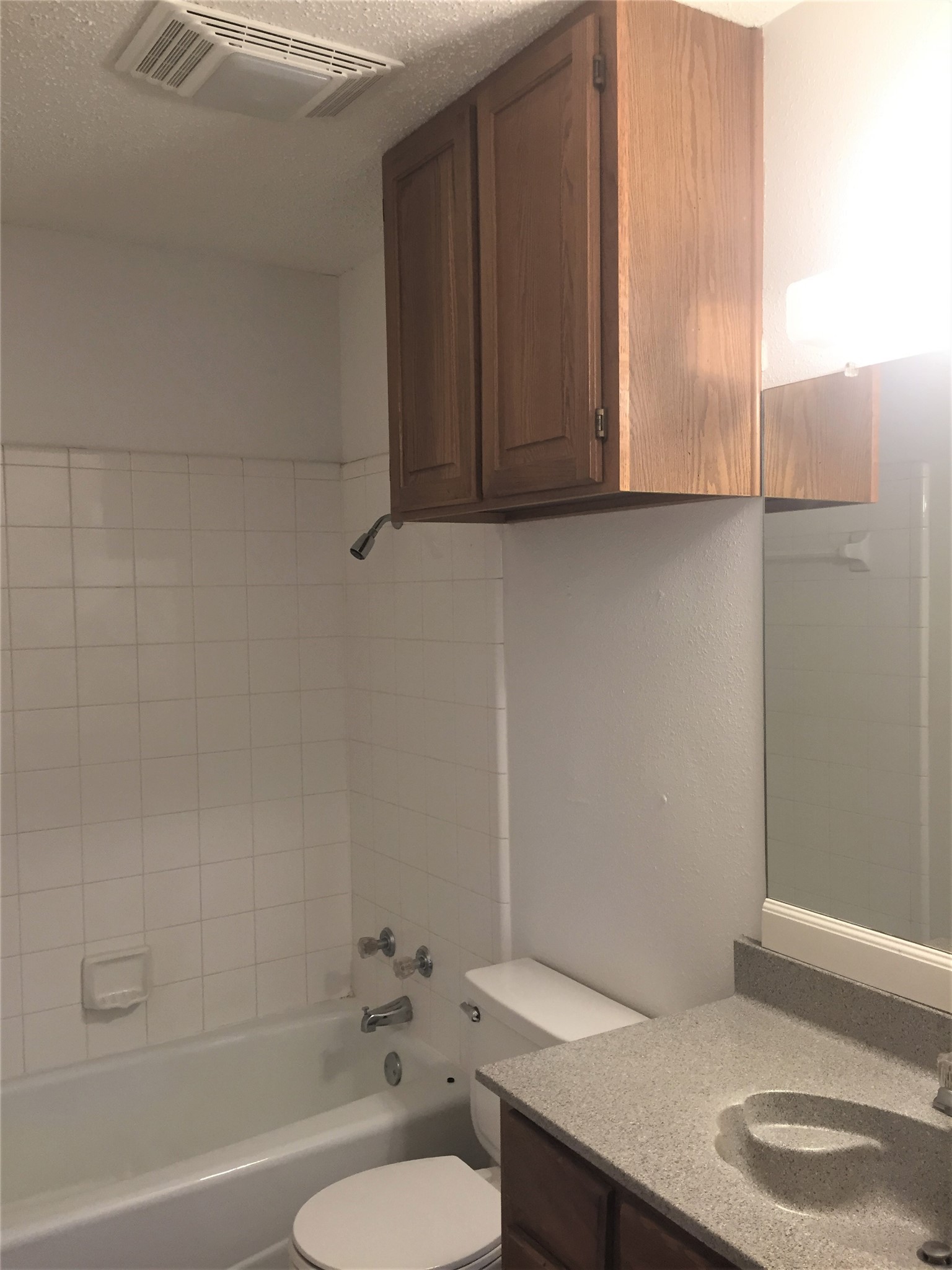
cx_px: 476
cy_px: 635
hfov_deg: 48.2
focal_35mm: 29
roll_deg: +1.2
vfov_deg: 61.7
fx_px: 1063
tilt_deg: +1.6
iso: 80
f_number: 2.2
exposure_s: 1/30
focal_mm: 4.15
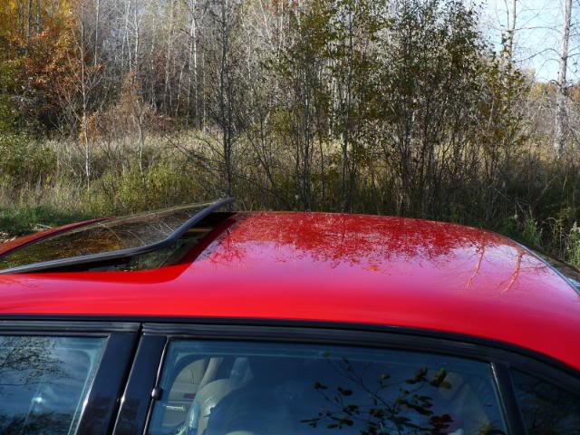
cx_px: 290
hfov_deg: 50.1
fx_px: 620
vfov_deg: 38.7
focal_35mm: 37
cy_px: 218
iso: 100
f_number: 2.8
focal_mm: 6.1
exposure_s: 1/500
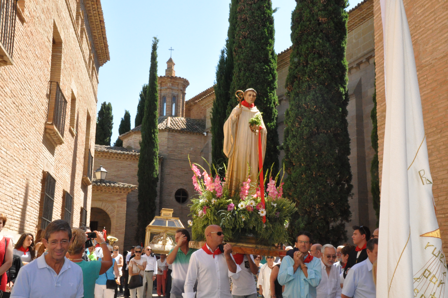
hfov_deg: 43.7
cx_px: 224
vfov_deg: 29.8
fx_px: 559
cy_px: 149
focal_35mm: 45
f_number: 25
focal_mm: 30
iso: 2500
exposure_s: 1/200
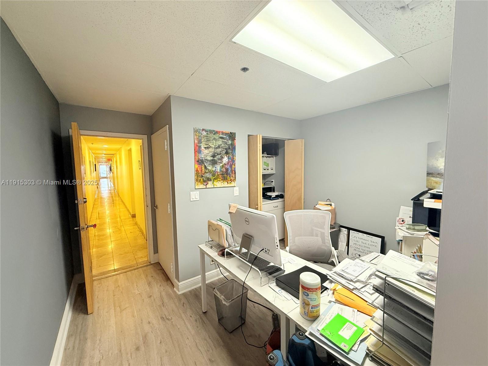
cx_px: 244
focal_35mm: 14
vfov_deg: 85.7
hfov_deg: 102.1
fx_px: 197
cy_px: 183
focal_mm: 2.22
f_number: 2.2
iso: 320
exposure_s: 1/60
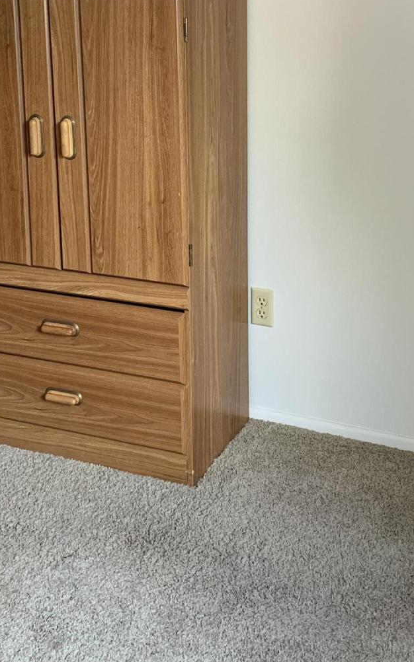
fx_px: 993
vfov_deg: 36.0
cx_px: 214
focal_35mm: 55
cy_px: 159
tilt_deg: -11.3
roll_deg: +0.3
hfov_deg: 23.5
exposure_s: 1/60
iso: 200
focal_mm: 4.25
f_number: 1.8
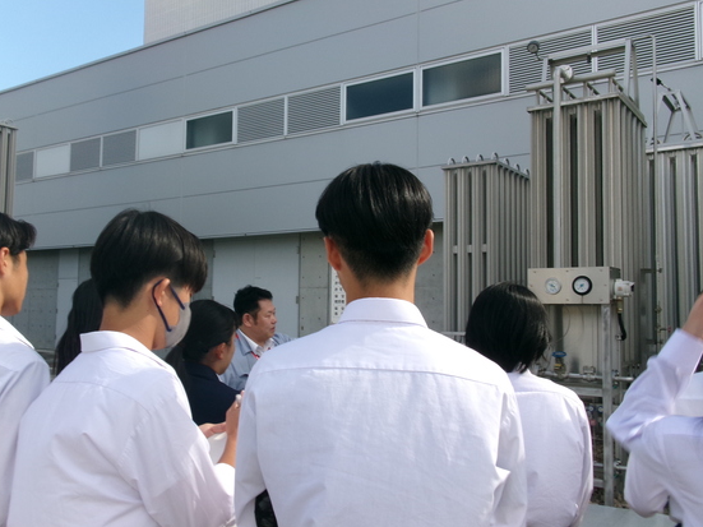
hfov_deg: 55.2
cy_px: 271
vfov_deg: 42.9
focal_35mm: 33
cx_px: 313
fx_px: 670
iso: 100
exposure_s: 1/60
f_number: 10.8
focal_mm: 5.1
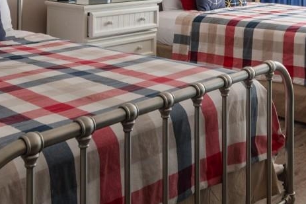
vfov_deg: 21.8
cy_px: -61
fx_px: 476
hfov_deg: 35.6
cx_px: 140
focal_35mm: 56
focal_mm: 11
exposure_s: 1/6
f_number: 4.8
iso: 100
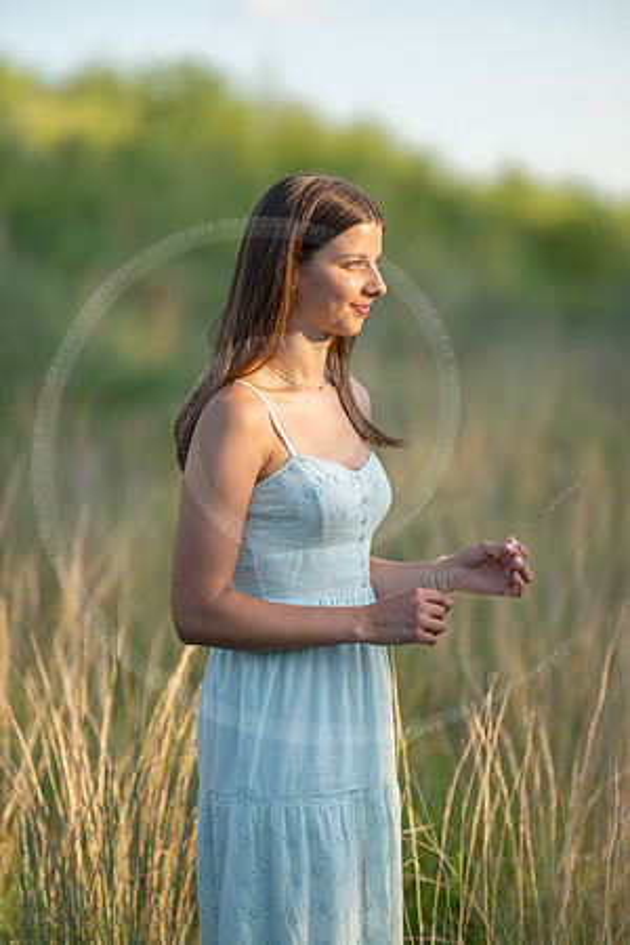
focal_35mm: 85
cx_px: 315
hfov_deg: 16.1
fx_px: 2231
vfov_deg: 23.9
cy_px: 472
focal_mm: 85
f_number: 1.2
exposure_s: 1/4000
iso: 160
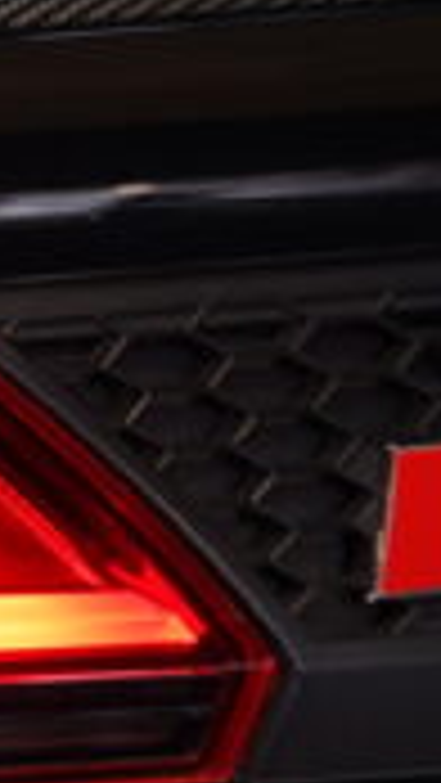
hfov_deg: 3.6
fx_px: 6729
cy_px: 495
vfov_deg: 6.7
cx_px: -990
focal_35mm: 324
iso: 640
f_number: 3.2
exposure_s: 1/80
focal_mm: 70
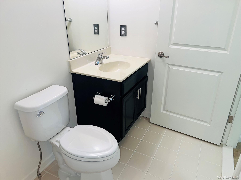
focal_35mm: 26
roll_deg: +0.5
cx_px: 120
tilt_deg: -25.1
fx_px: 181
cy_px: 90
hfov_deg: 67.3
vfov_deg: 53.1
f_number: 1.5
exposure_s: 1/39
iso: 40
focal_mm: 5.7
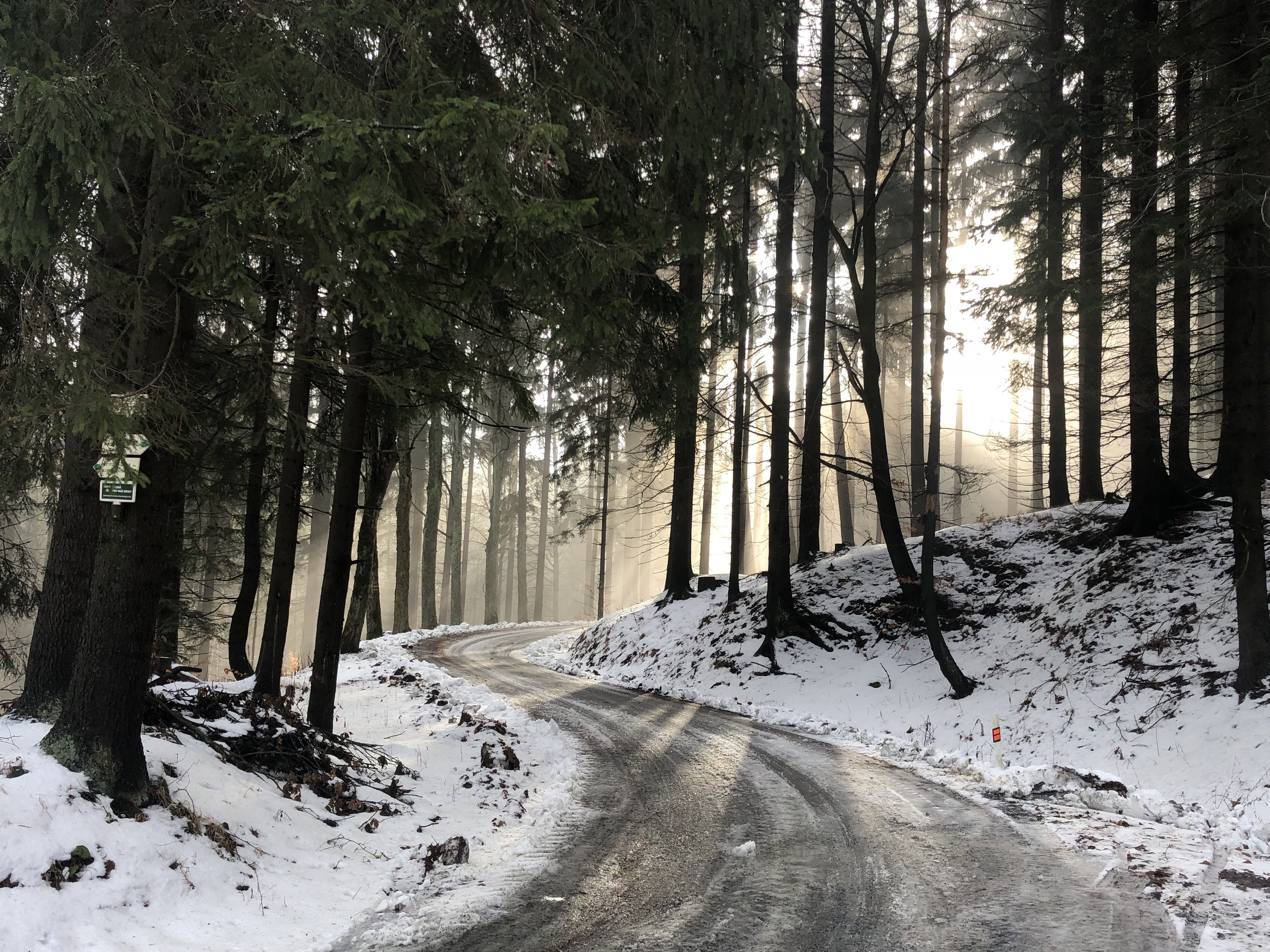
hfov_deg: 55.3
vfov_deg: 42.8
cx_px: 654
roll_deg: -2.8
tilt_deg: +5.6
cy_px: 543
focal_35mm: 33
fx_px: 1211
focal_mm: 4
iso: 20
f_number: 1.8
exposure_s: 1/243
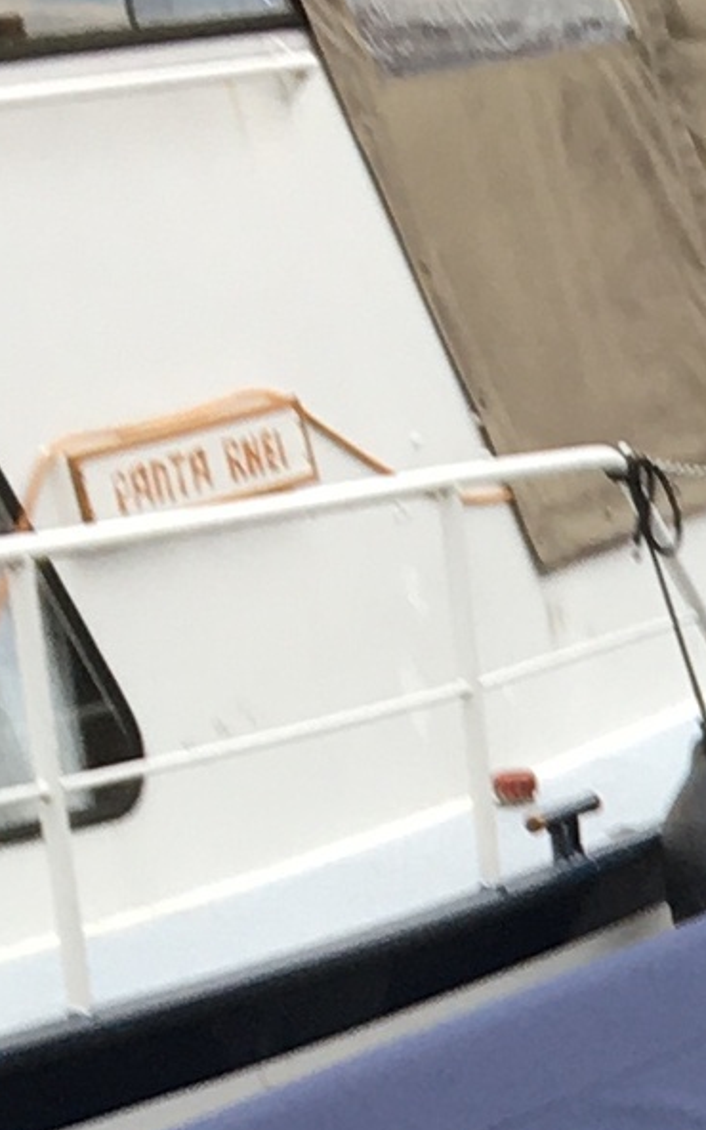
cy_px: 1927
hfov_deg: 7.2
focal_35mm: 173
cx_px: 1662
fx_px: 5326
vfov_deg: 11.4
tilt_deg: -22.5
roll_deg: +2.9
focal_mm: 4.15
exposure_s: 1/149
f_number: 2.2
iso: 25
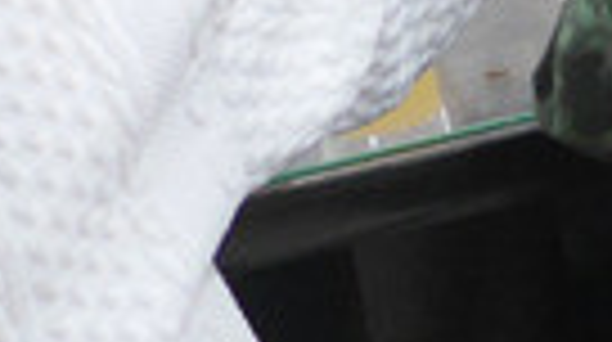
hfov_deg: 7.4
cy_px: -454
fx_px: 3905
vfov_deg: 4.9
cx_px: 2106
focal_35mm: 241
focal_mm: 15
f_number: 1.7
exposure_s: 1/60
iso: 800
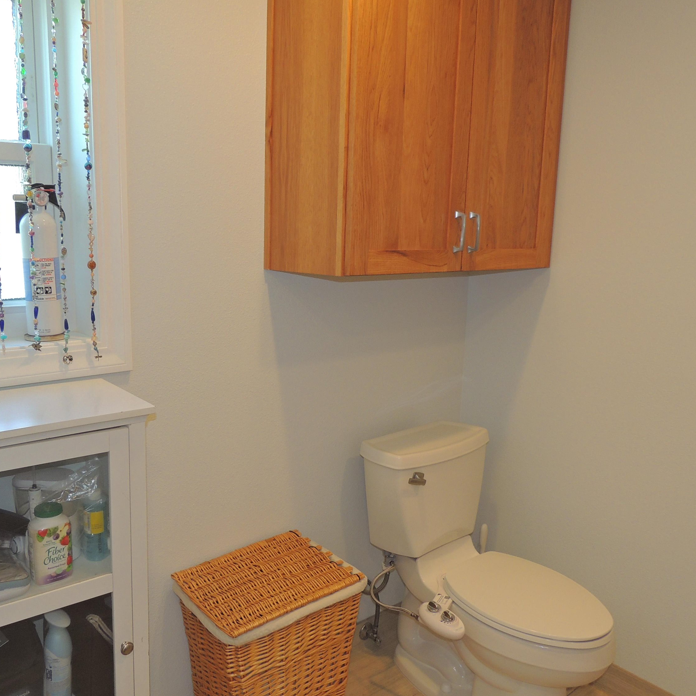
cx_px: 289
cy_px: 352
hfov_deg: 55.3
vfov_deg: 55.6
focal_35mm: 29
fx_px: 660
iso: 200
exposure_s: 1/40
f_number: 3
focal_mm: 4.3
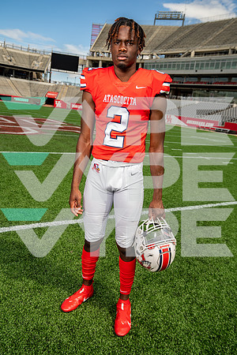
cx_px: 118
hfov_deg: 43.6
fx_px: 296
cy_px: 178
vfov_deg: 61.9
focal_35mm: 30
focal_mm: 30
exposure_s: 1/320
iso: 100
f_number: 5
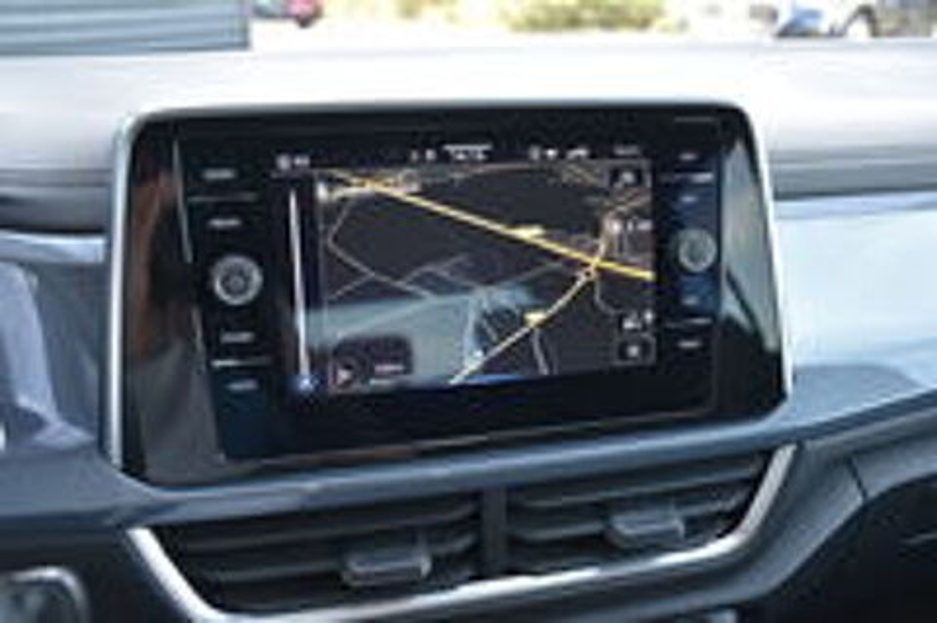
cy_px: 312
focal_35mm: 39
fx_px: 1014
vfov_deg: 34.1
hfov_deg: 49.6
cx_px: 468
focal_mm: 26
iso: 400
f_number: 4
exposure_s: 1/60
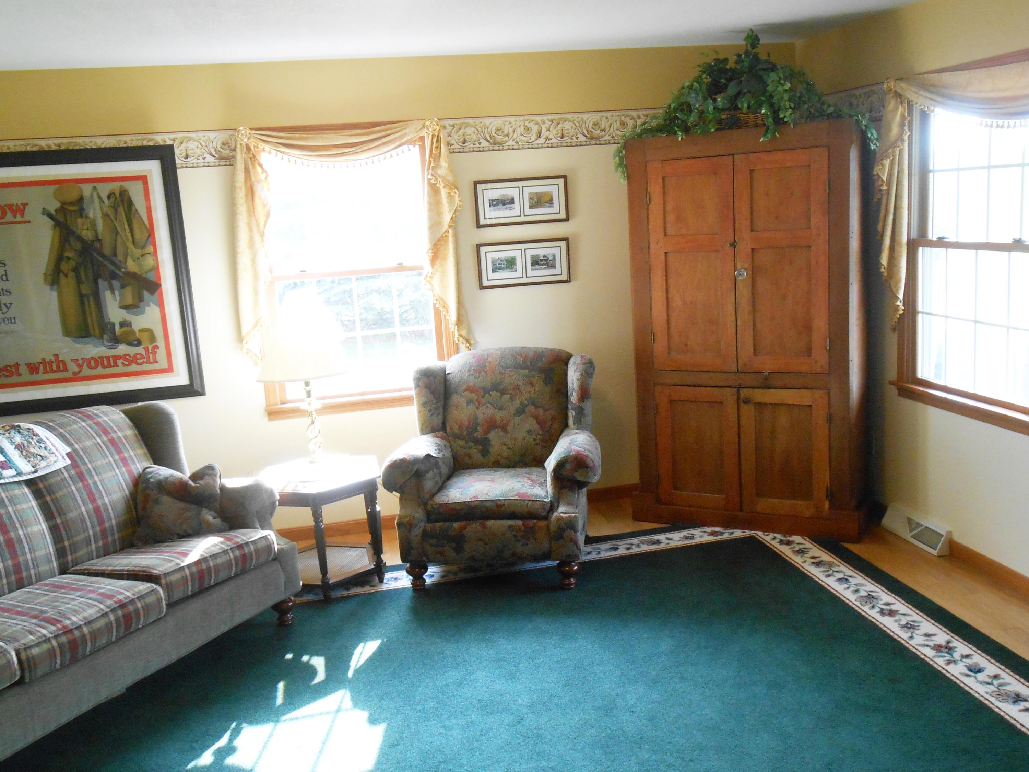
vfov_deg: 41.8
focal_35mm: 34
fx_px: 1011
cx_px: 514
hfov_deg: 54.0
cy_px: 386
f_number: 3.9
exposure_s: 1/30
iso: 320
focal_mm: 6
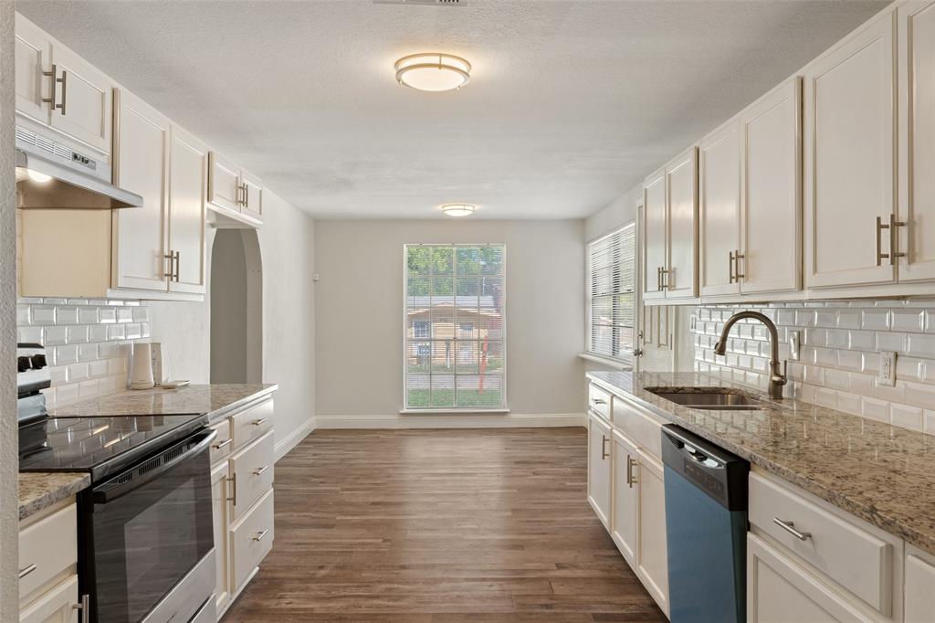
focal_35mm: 25
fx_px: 649
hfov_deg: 71.5
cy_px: 312
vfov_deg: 51.3
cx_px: 468
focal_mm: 25
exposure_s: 1/2
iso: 400
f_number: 10
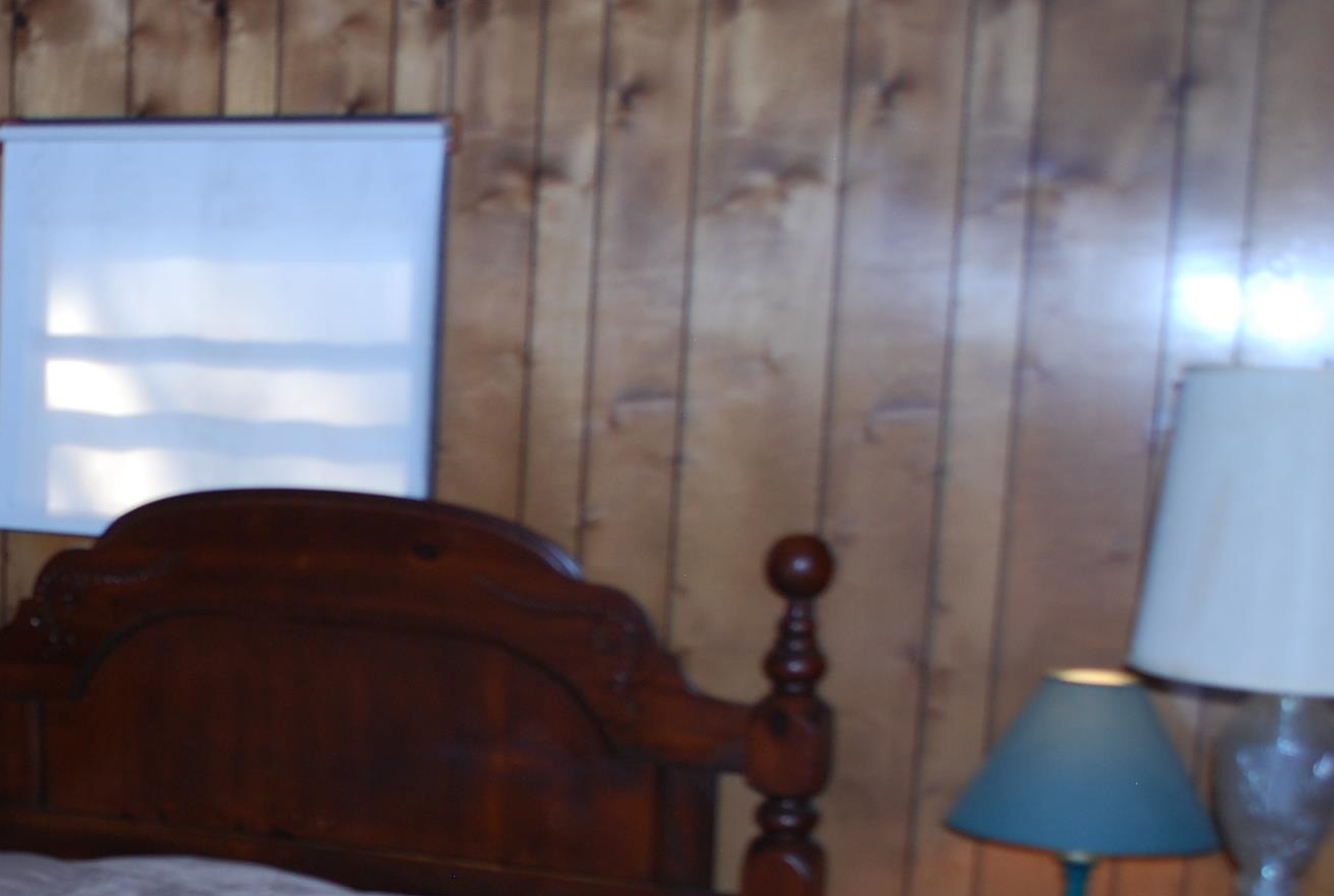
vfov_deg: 20.4
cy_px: 765
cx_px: -56
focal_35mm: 66
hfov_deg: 28.2
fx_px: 2451
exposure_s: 1/60
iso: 200
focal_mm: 20
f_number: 3.8
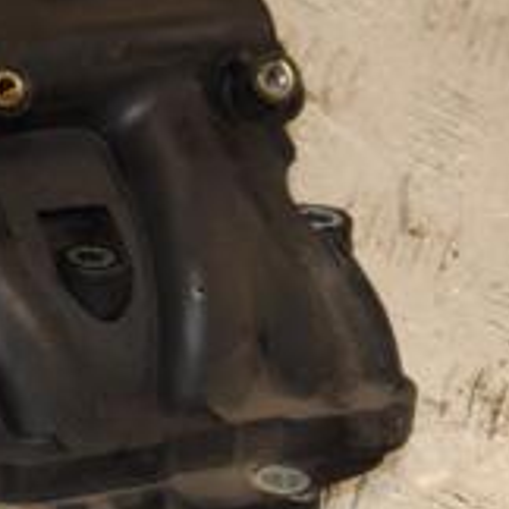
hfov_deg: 11.4
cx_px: -408
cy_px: 217
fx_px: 2362
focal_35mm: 142
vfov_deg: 12.3
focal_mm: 30
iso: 800
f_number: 5.6
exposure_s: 1/200
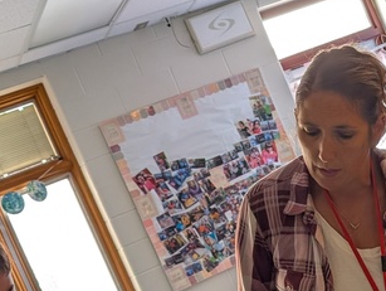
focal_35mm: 80
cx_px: 341
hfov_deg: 23.8
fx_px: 893
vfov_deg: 18.3
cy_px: 239
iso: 77
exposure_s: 1/62.3
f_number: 1.68
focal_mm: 6.9
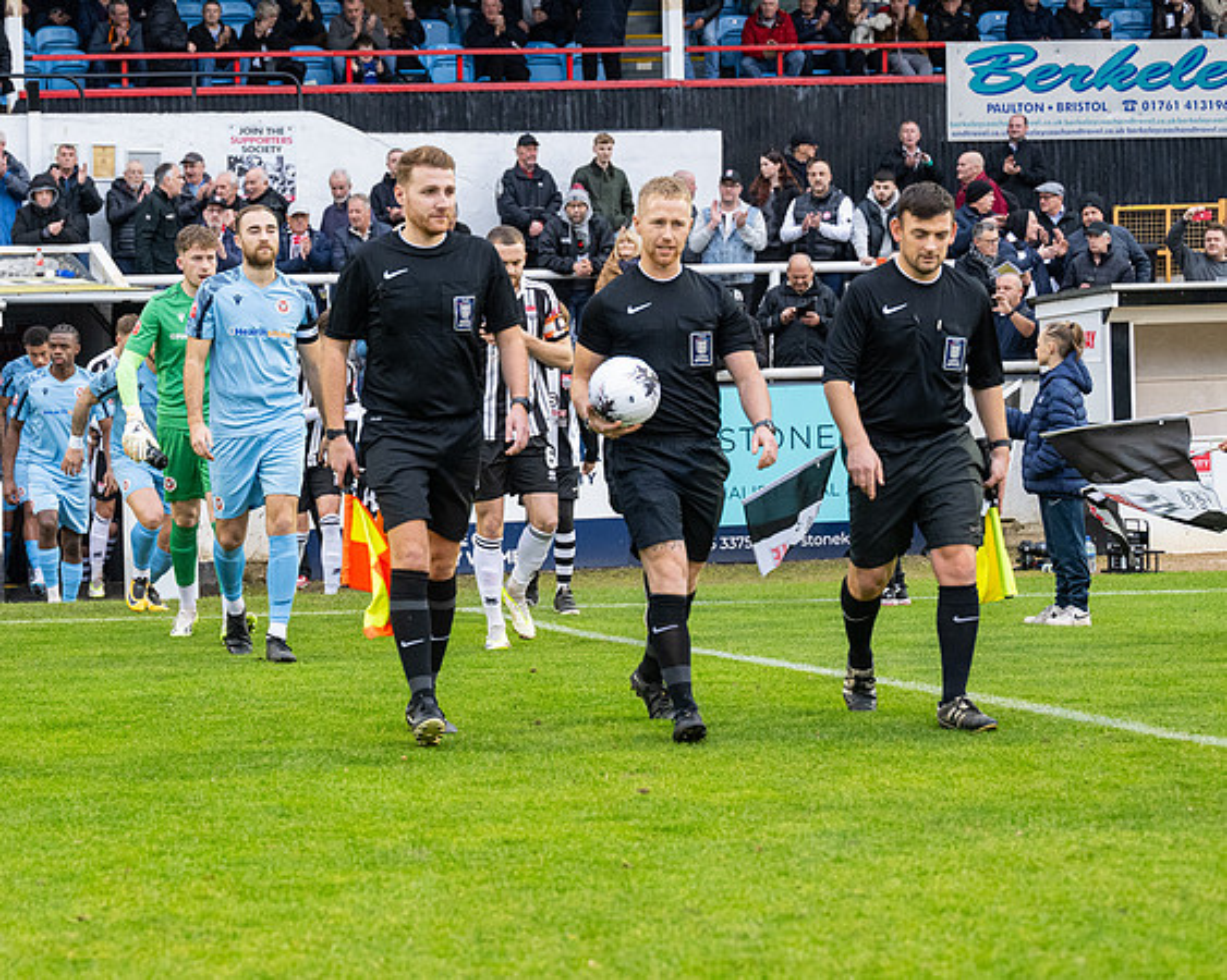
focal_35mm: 104
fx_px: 3760
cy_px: 490
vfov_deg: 14.9
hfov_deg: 18.4
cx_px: 260
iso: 2000
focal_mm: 70
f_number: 4
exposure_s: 1/320
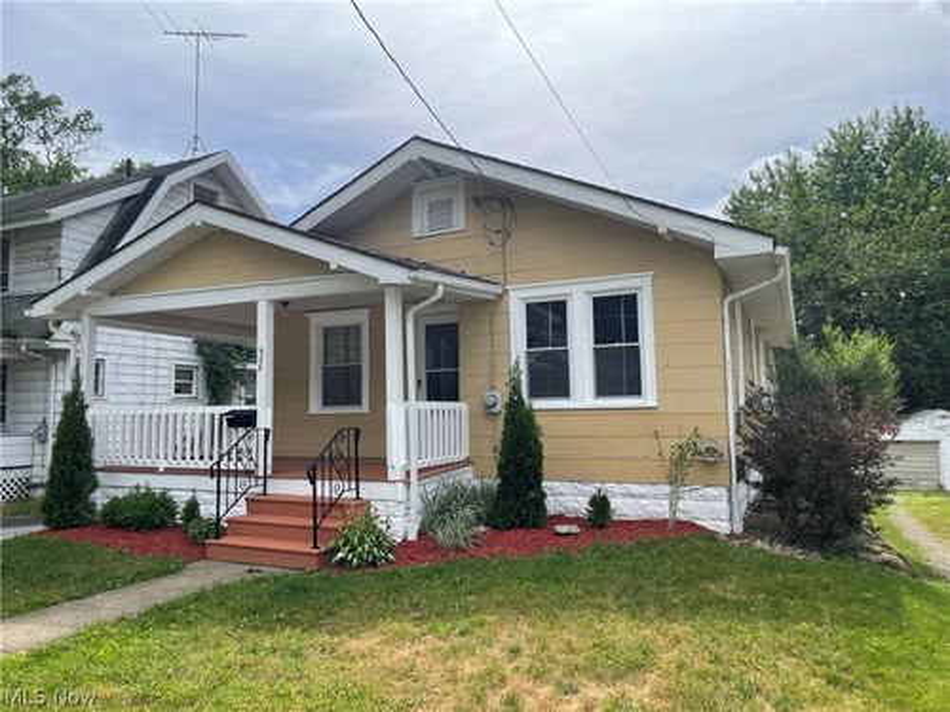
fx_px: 686
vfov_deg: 54.9
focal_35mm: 25
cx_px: 475
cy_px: 356
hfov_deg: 69.4
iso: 32
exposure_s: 1/2597
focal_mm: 5.1
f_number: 1.6
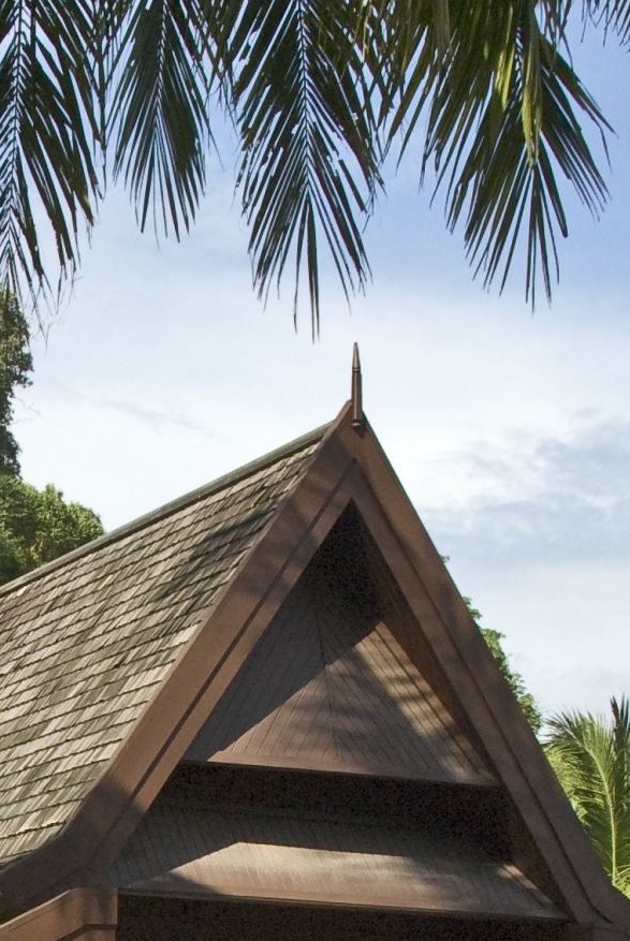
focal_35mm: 92
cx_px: -130
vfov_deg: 21.0
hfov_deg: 14.4
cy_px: 1044
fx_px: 2408
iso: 400
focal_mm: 18
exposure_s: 1/400
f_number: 10
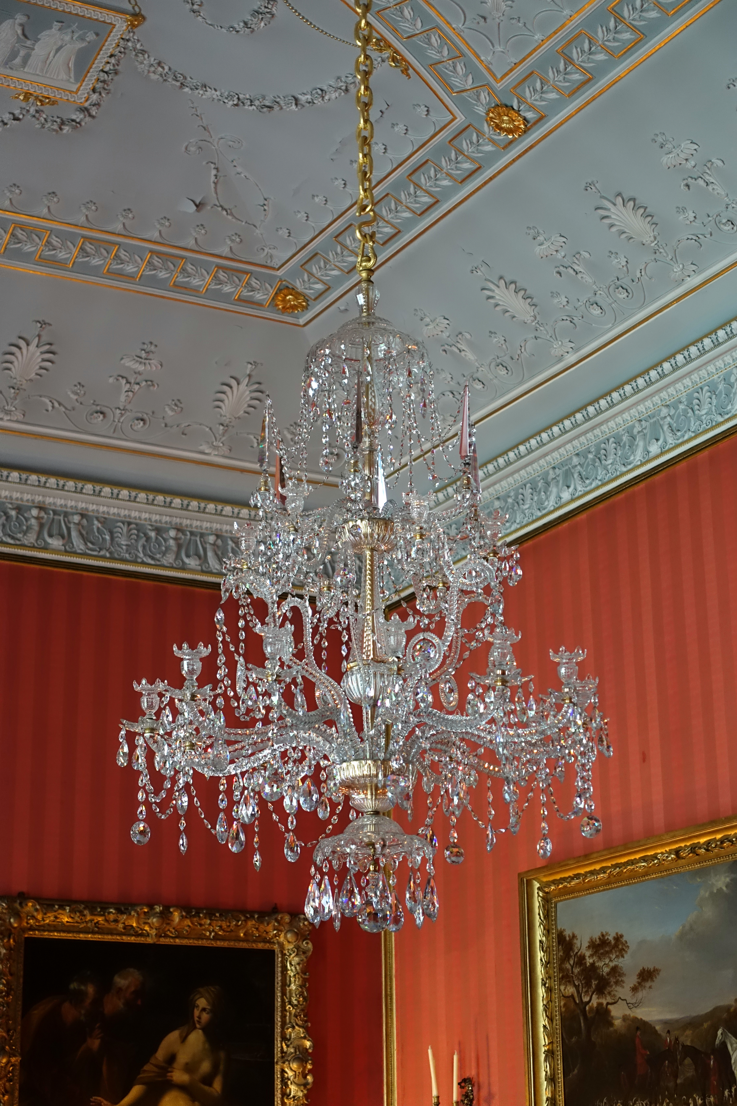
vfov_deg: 28.8
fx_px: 2149
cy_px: 553
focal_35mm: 70
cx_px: 368
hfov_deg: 19.5
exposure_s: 1/25
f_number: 2.8
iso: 800
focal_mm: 25.7
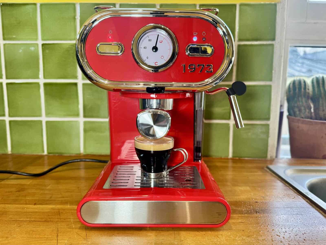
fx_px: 226
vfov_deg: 56.8
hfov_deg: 71.6
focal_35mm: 24
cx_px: 163
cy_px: 122
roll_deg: +0.3
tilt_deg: -7.6
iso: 125
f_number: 1.78
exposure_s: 1/119
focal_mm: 6.76
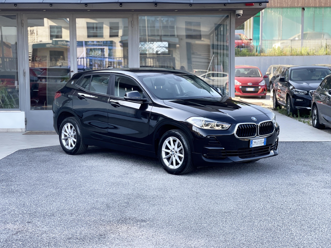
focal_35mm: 64
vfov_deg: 22.9
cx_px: 166
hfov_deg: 30.3
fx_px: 612
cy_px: 124
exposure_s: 1/121
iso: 32
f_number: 2.2
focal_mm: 7.5
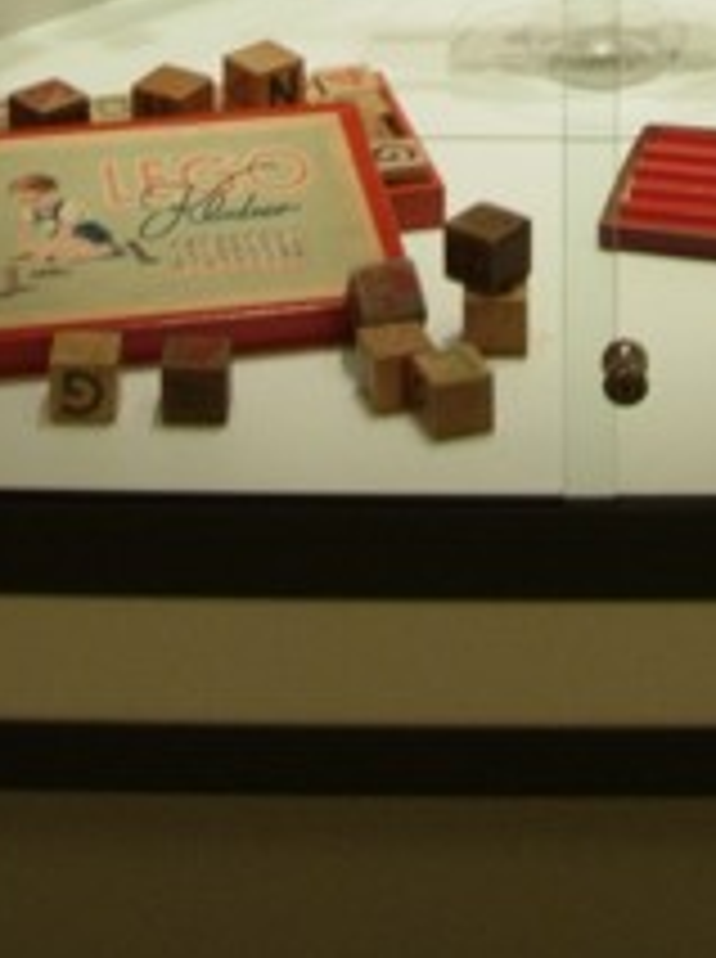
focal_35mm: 143
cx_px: 504
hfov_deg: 10.3
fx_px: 3956
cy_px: -751
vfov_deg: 12.6
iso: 68
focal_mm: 7.8
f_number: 2.8
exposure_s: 1/32
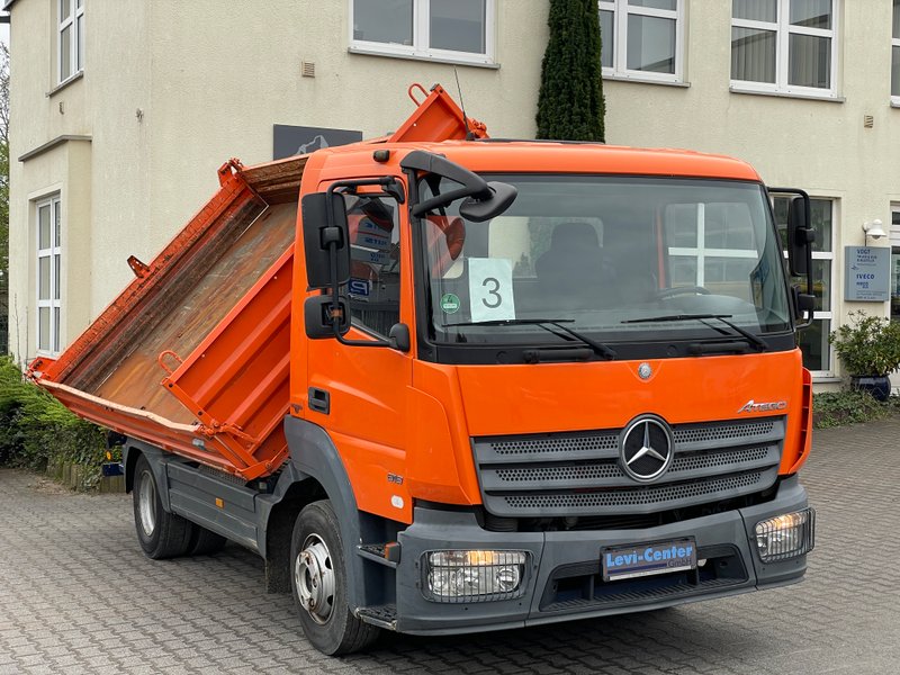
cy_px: 338
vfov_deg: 28.0
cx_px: 450
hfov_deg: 36.8
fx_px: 1352
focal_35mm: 52
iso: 25
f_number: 2
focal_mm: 6
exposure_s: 1/182
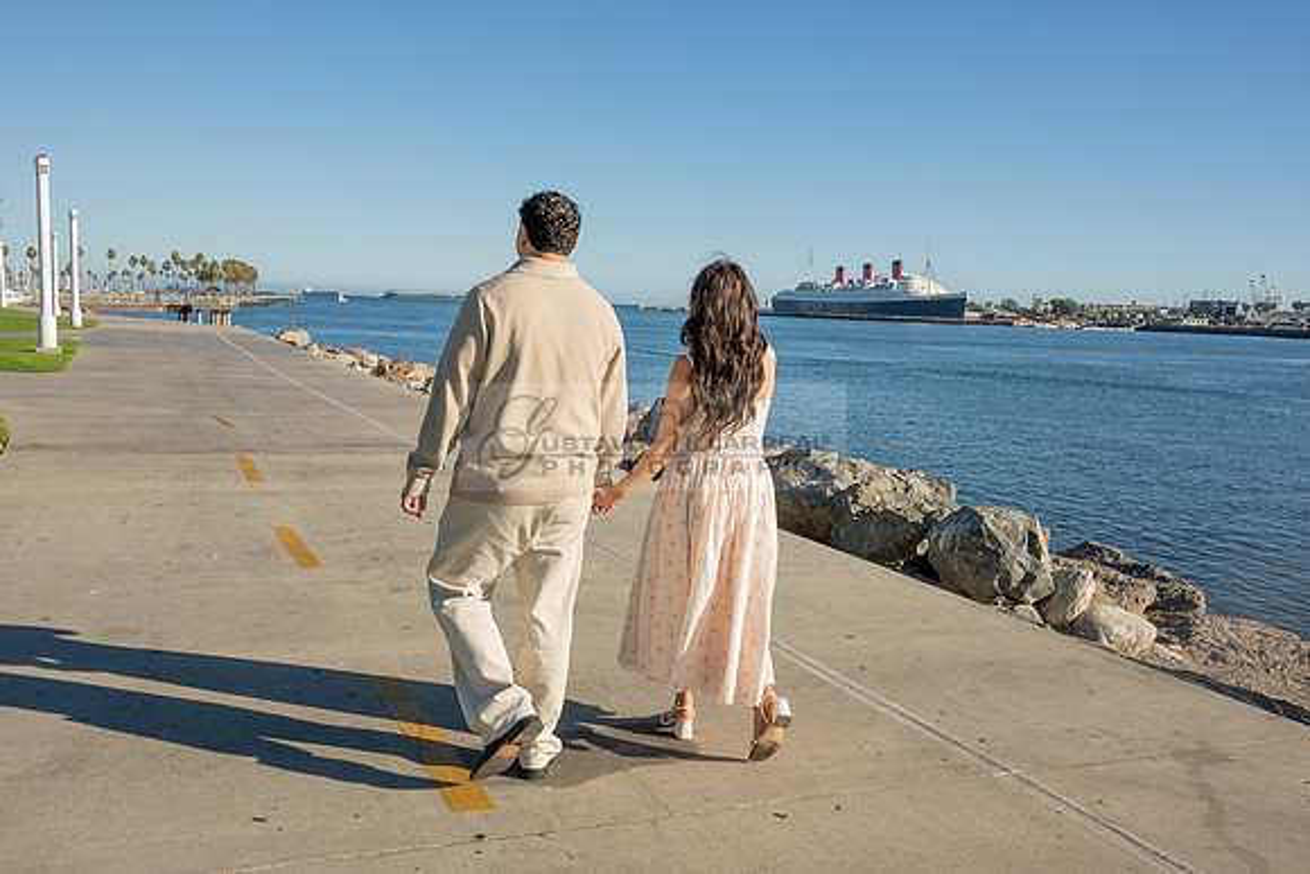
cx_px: 655
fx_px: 1219
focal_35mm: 34
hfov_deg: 56.5
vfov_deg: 39.4
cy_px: 437
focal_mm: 33.5
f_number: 14
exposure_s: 1/200
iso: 200
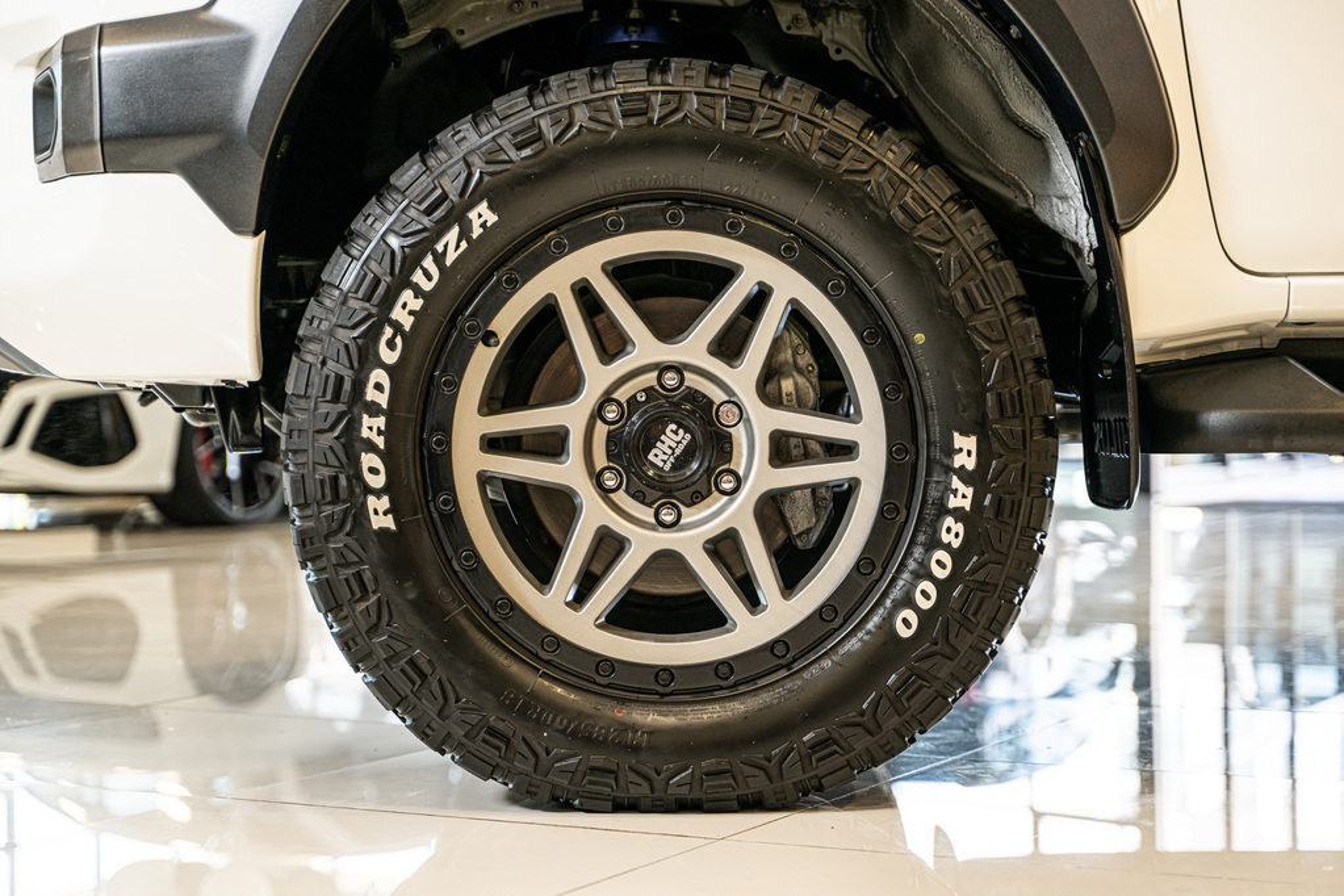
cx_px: 672
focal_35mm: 64
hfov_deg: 31.4
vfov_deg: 21.2
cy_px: 448
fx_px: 2389
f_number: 2.8
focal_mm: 64
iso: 400
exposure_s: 1/160
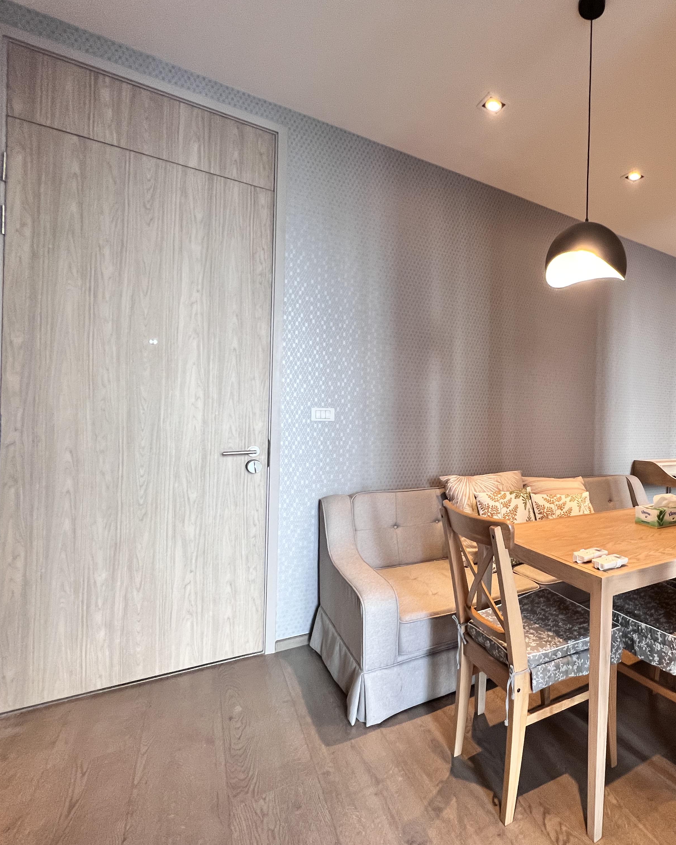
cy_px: 424
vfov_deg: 89.6
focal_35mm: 17
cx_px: 529
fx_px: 425
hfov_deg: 70.3
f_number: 1.8
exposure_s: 1/100
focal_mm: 1.57
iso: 200
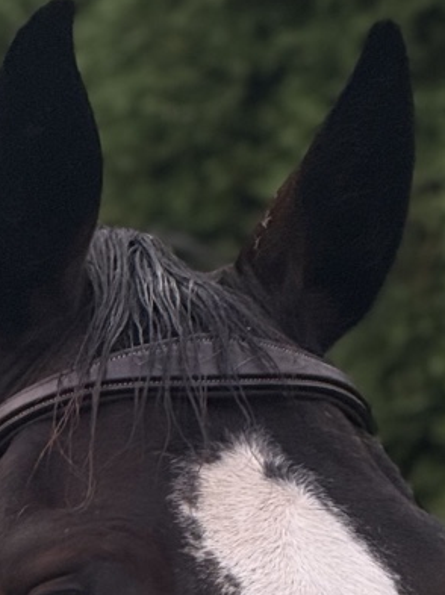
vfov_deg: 4.0
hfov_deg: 3.0
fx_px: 8395
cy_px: 1046
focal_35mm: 489
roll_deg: +0.6
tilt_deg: +1.8
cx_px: 294
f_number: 2.8
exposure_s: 1/103
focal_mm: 15.66
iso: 64
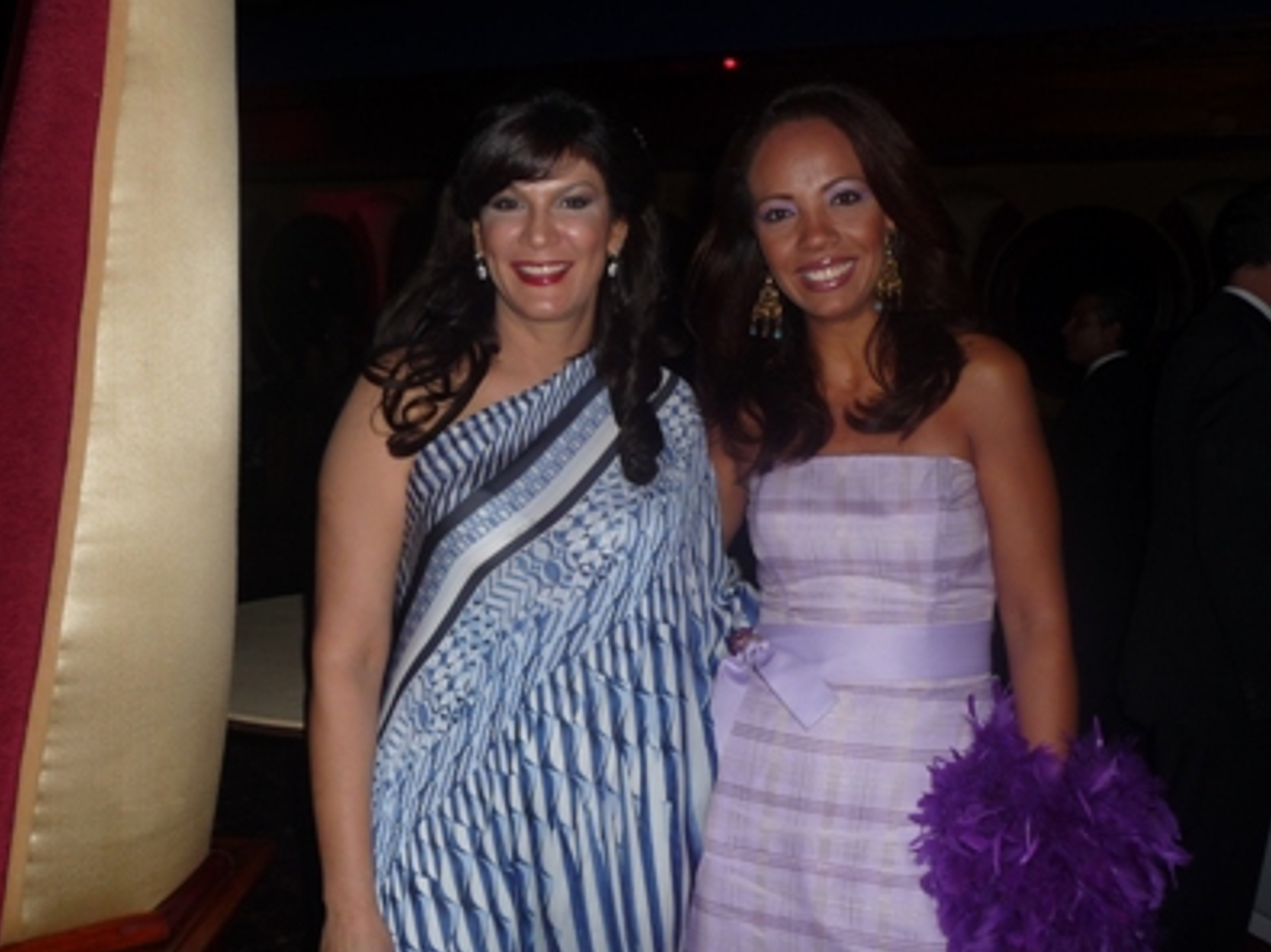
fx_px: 1248
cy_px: 434
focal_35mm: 34
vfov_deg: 41.7
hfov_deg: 54.0
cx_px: 653
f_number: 3.4
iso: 100
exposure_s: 1/30
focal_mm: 5
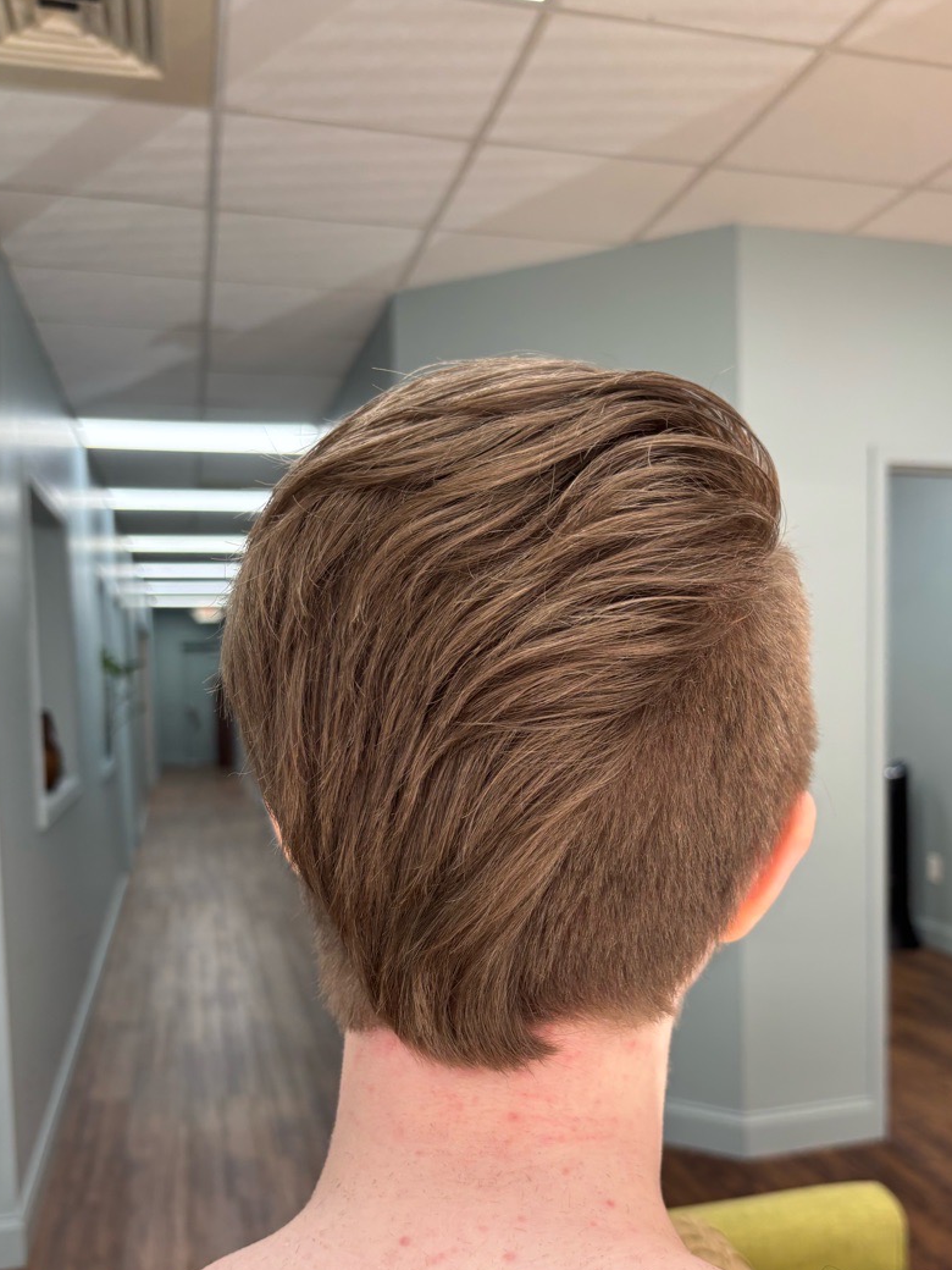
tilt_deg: -3.1
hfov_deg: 43.9
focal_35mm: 32
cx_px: 575
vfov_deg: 56.4
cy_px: 758
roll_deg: +1.1
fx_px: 1173
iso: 80
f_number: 1.6
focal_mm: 5.96
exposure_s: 1/120
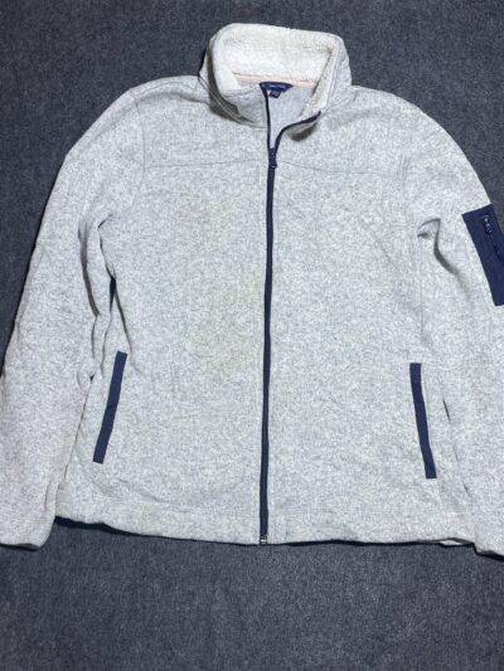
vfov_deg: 67.3
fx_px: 505
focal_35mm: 26
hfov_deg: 53.1
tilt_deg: -45.7
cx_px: 252
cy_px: 336
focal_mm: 4.2
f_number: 1.6
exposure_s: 1/107
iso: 32
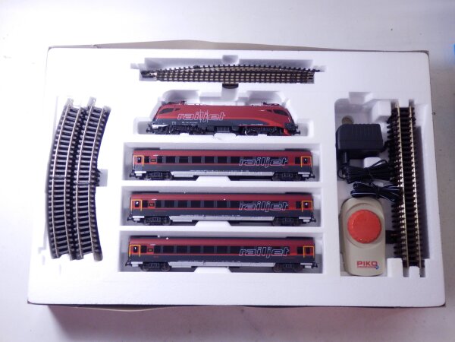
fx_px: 486
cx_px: 228
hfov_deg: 50.1
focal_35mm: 37
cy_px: 171
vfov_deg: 38.7
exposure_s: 1/160
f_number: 3.6
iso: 320
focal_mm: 6.6
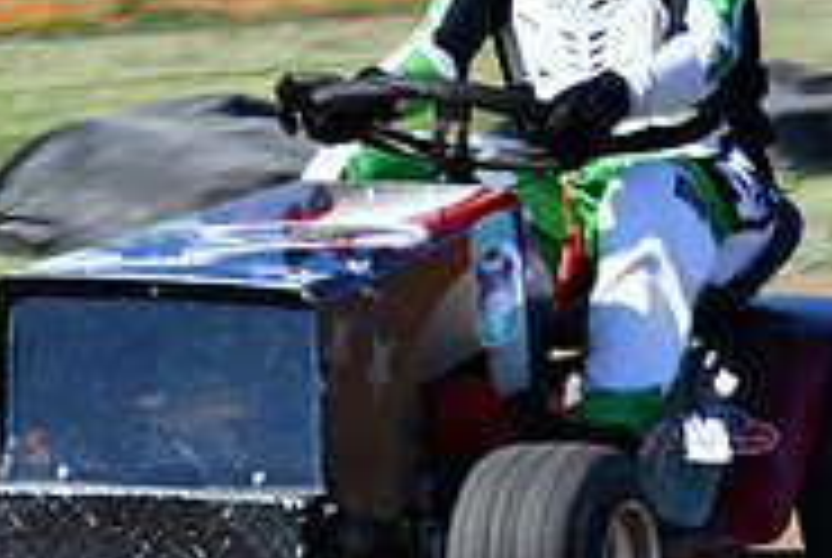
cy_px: 281
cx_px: 454
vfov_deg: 2.8
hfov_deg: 4.2
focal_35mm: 491
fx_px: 11366
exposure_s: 1/250
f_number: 8
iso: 110
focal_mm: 105
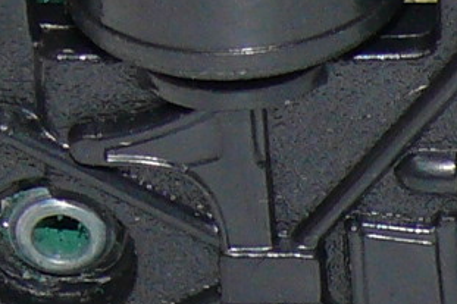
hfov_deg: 3.4
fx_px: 7600
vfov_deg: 2.3
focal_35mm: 599
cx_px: 905
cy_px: 137
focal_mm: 14.1
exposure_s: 1/30
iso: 100
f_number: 4
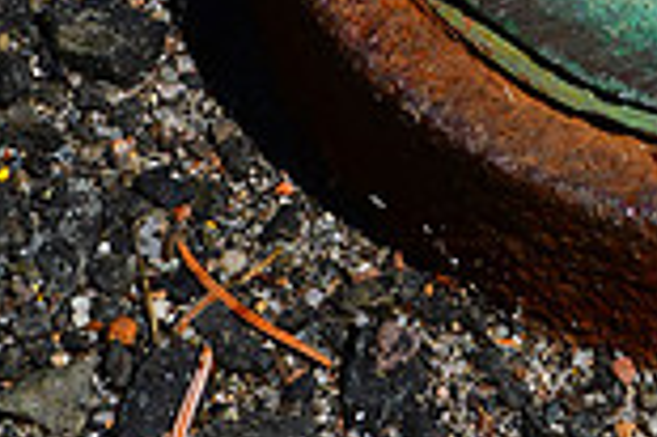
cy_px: -244
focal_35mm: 785
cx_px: 513
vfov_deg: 1.7
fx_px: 14311
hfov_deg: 2.6
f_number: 14
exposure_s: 1/250
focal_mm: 140
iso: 200
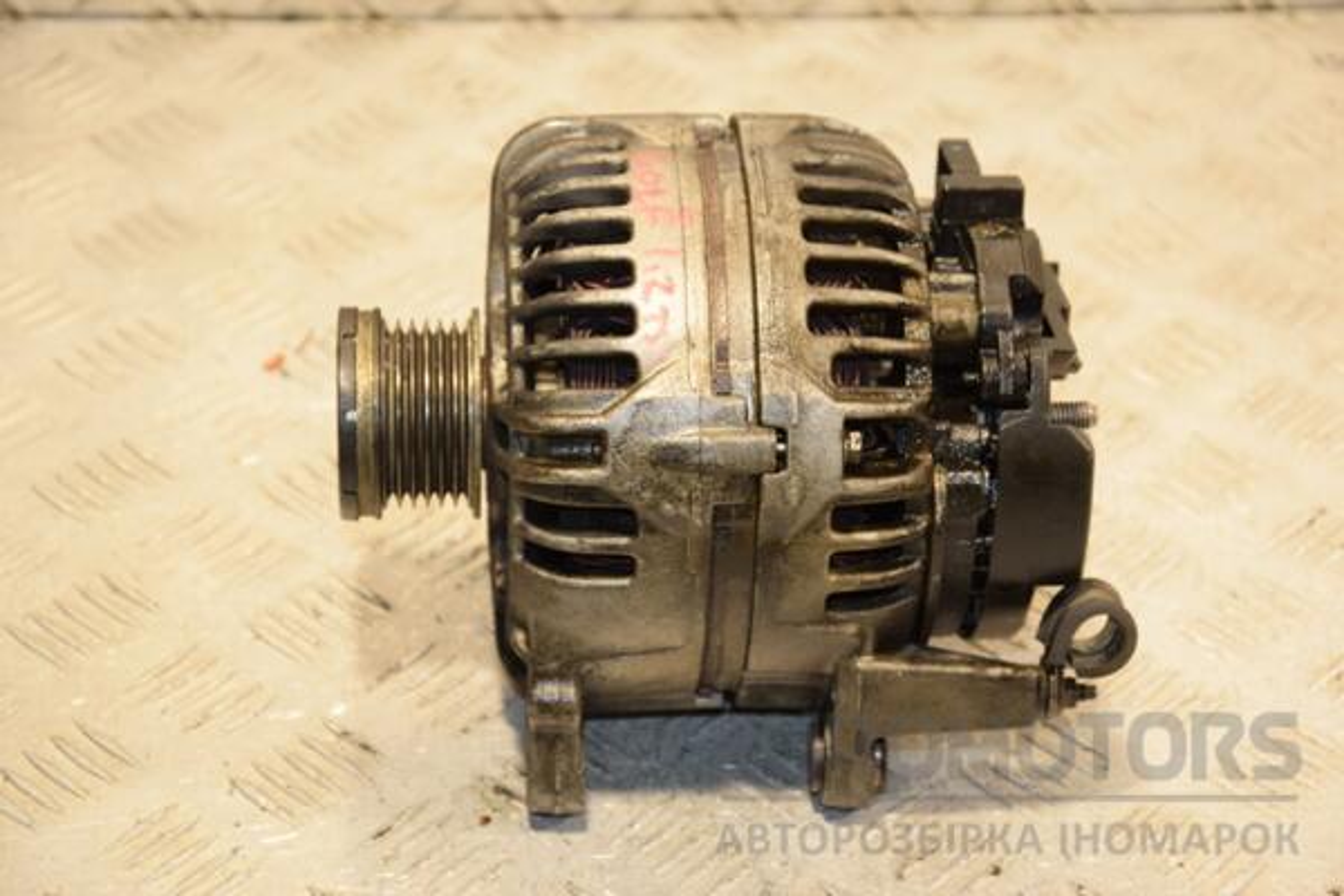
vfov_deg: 13.8
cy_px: 448
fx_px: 3696
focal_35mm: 99
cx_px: 672
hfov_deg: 20.6
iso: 800
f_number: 5.3
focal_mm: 66
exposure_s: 1/160
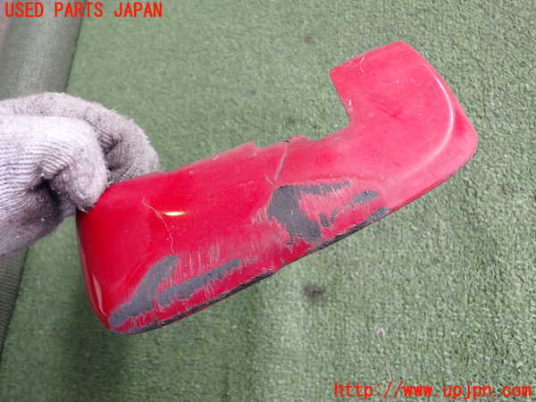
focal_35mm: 32
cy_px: 201
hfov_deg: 56.8
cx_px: 268
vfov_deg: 44.2
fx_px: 495
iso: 200
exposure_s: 1/80
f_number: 2.4
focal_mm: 5.79
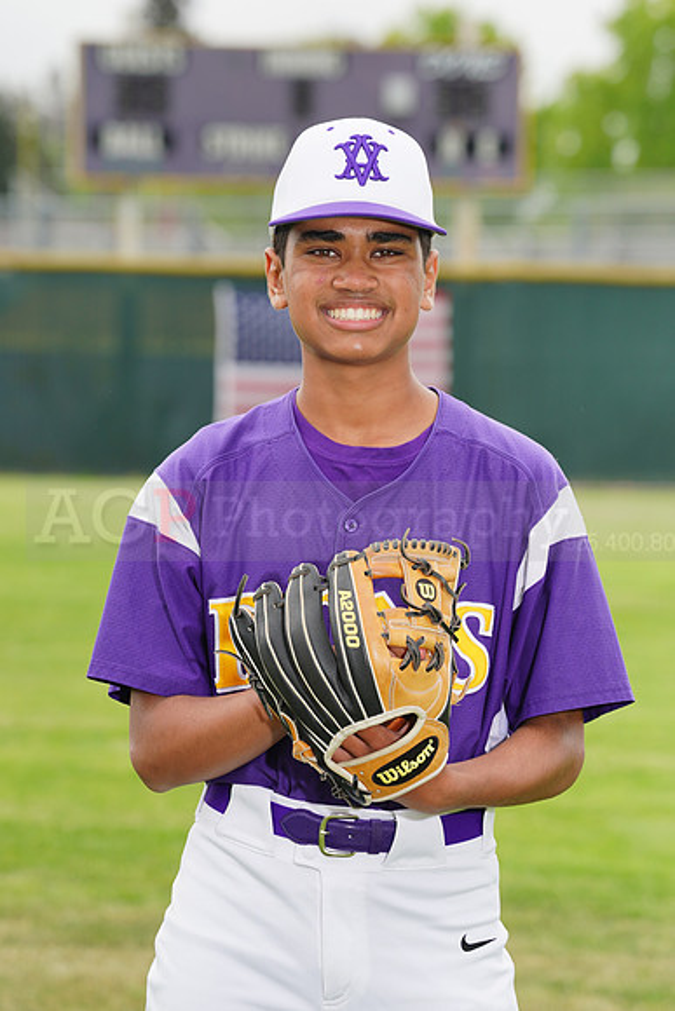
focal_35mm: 224
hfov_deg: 6.1
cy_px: 506
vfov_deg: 9.2
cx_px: 338
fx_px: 6296
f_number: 9
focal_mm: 224
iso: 200
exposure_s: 1/250
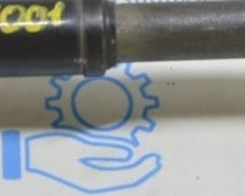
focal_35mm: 168
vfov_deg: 8.9
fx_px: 1219
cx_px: -10
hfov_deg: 11.3
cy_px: -129
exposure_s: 1/20
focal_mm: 20
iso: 400
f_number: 5.6
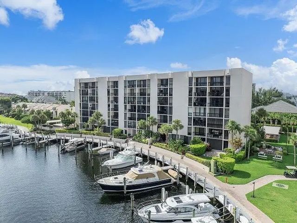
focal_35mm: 24
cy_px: 112
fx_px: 206
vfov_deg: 56.8
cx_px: 148
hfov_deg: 71.6
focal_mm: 12.29
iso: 160
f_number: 2.8
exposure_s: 1/4000
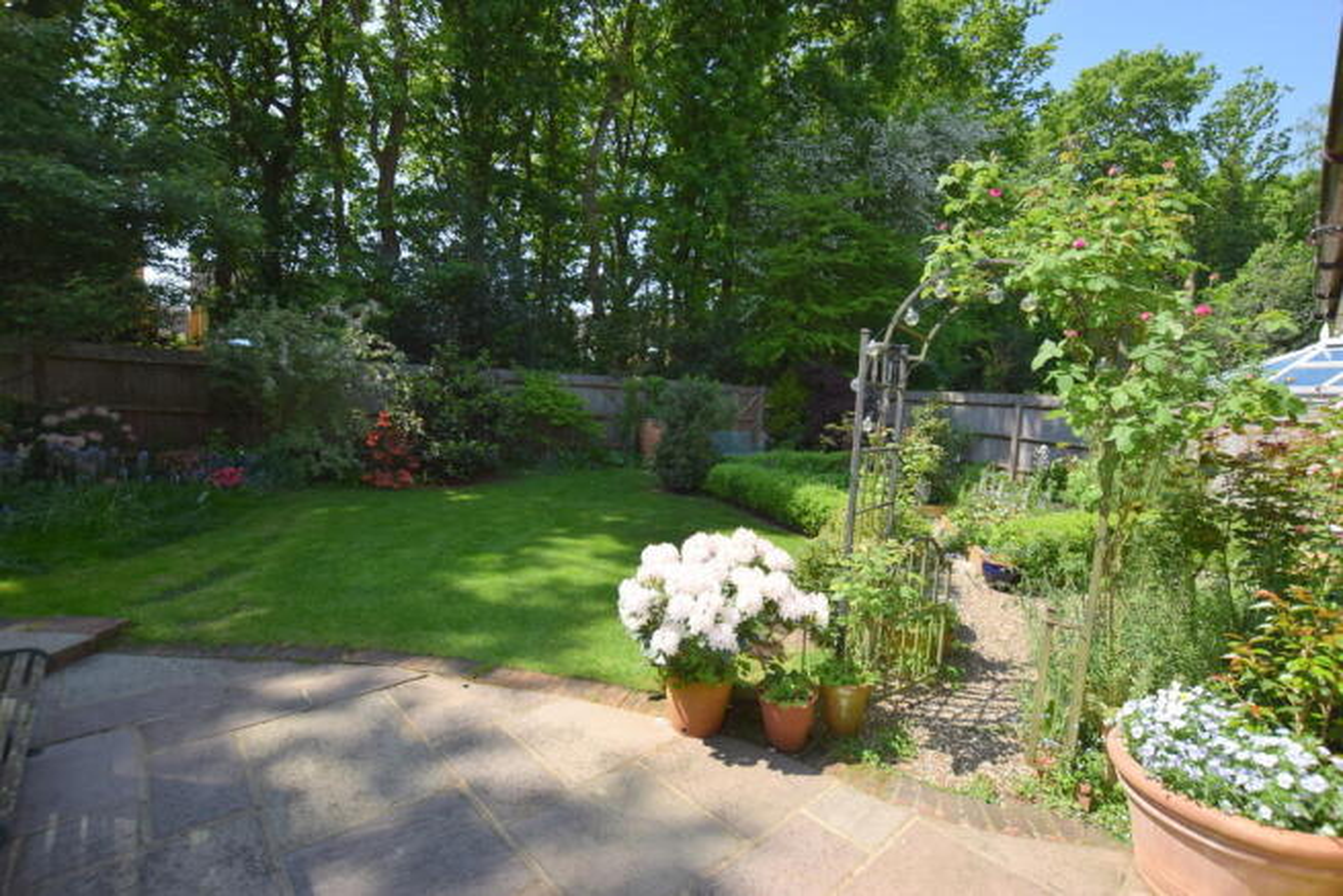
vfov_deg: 77.4
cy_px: 448
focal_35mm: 15
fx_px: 560
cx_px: 672
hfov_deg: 100.4
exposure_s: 1/200
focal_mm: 10
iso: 100
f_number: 7.1
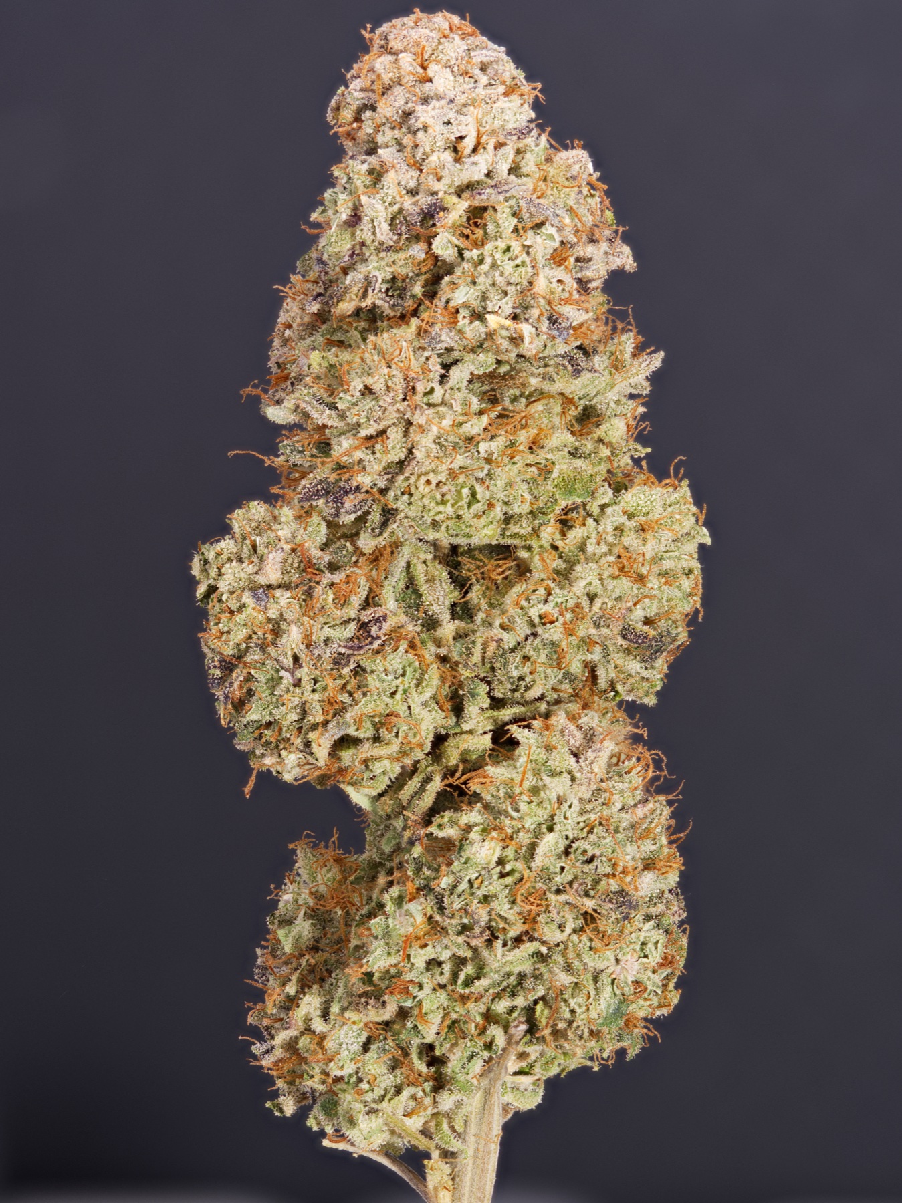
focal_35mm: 120
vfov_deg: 16.4
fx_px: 4171
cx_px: 451
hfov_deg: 12.3
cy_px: 602
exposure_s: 1/200
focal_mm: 60
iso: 100
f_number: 2.8
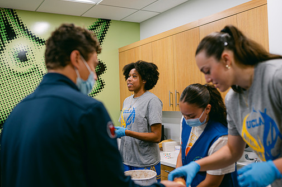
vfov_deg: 32.6
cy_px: 95
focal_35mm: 41
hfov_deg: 47.4
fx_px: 321
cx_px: 141
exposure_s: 1/125
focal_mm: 35
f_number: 2
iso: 140
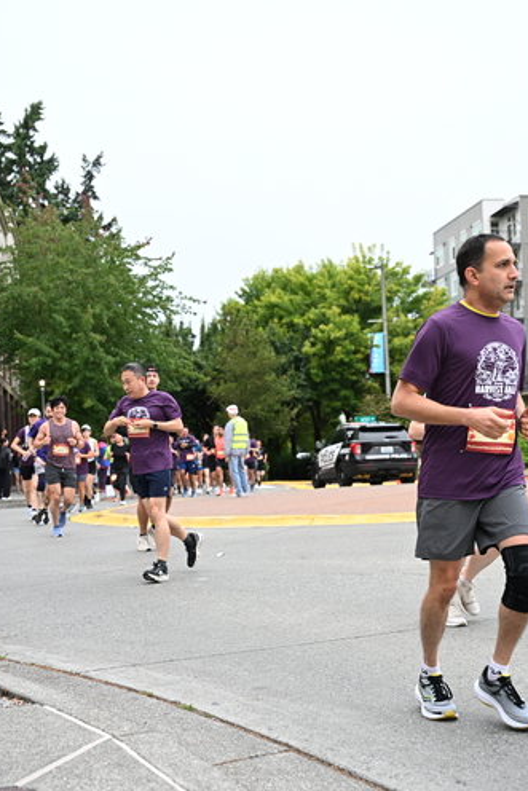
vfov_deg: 38.8
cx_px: 275
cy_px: 426
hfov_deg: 26.5
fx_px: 1121
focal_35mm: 51
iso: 1600
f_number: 4
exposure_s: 1/800
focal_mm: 46
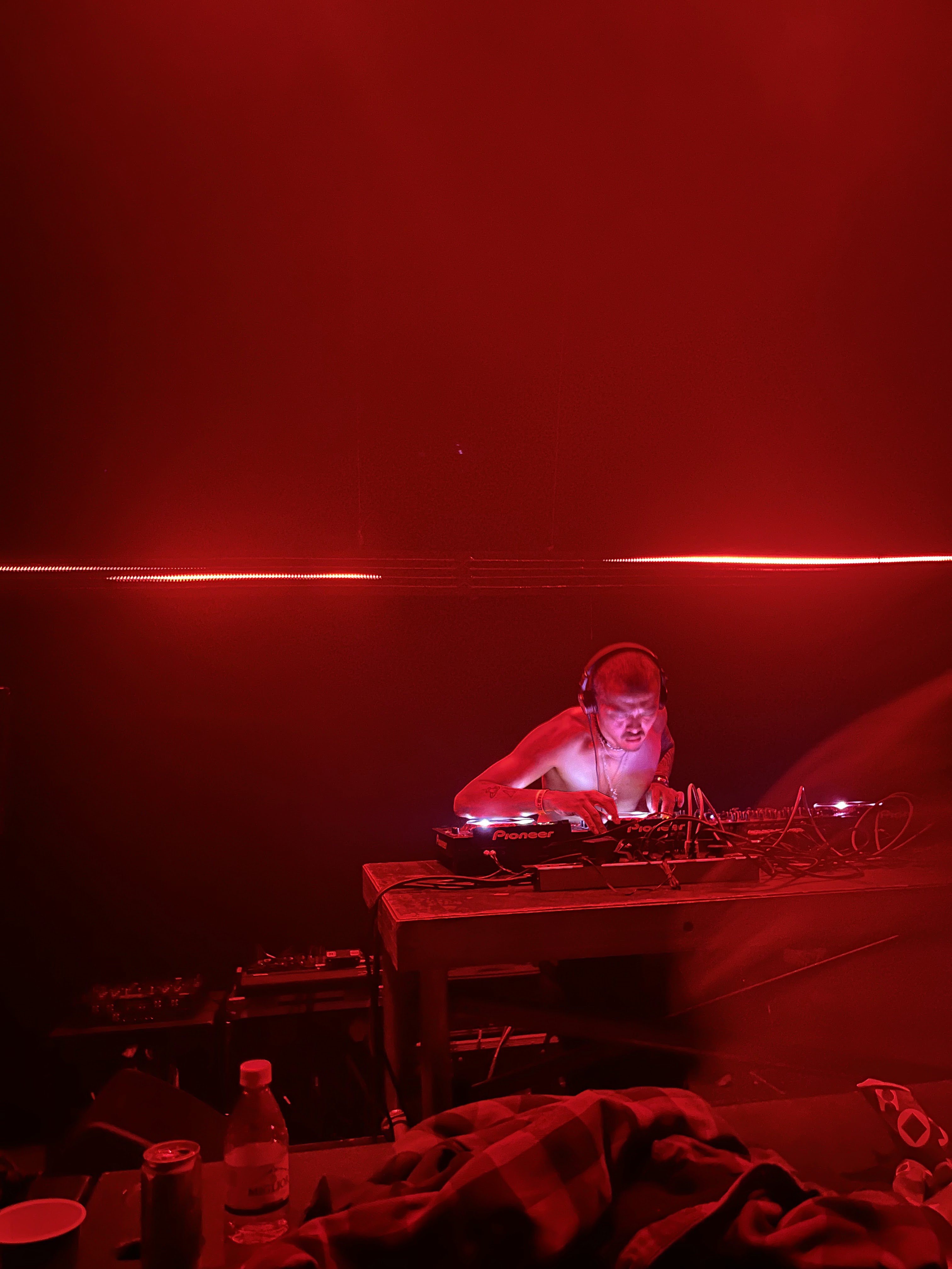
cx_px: 476
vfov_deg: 67.3
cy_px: 634
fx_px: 953
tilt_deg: +7.9
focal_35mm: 26
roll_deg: +3.1
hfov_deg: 53.1
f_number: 1.6
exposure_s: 1/5
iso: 1250
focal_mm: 5.1
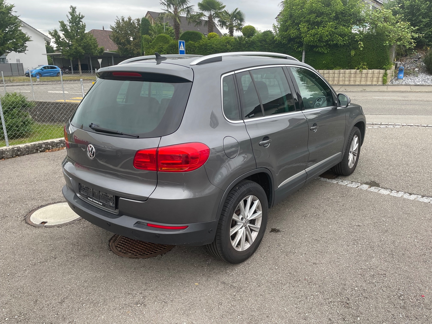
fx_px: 324
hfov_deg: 67.3
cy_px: 162
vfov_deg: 53.1
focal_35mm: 26
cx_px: 216
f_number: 1.6
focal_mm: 4.2
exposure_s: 1/335
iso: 32
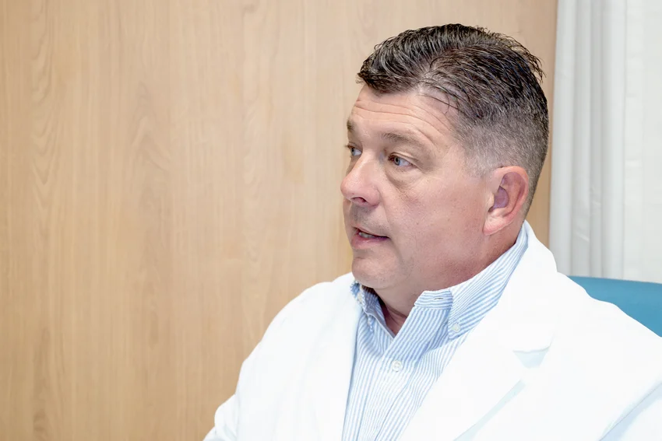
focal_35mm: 76
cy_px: 220
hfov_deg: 26.6
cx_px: 331
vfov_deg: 18.0
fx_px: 1398
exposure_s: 1/125
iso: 1000
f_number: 4
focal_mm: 51
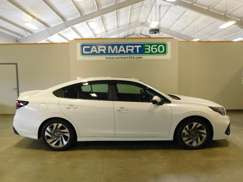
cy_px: 91
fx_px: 161
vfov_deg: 58.9
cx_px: 122
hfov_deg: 73.9
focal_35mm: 23
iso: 250
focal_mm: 4
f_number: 3
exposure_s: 1/30
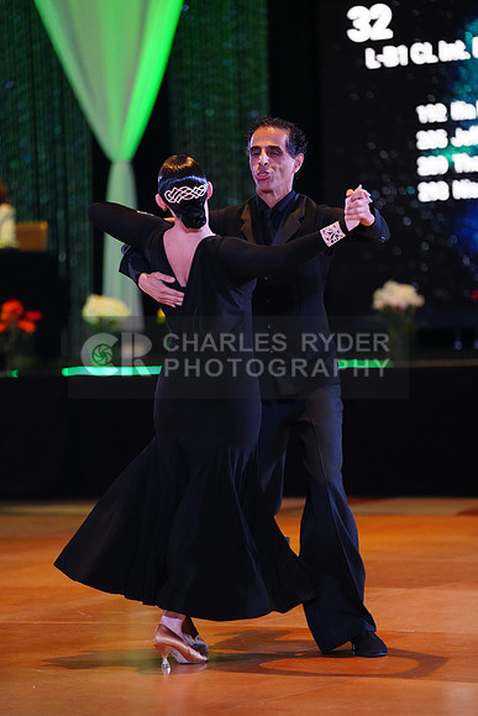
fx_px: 3483
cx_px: 239
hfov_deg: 7.9
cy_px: 358
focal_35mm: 175
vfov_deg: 11.7
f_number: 2.8
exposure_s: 1/500
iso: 5000
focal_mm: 175
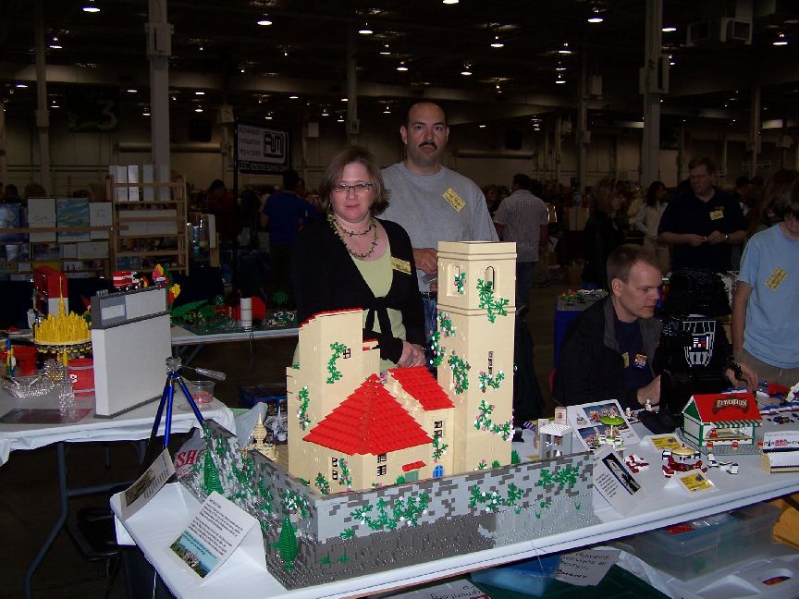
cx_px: 400
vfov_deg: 37.7
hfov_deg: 49.0
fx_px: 877
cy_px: 300
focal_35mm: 38
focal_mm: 6.3
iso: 80
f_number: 2.8
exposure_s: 1/60
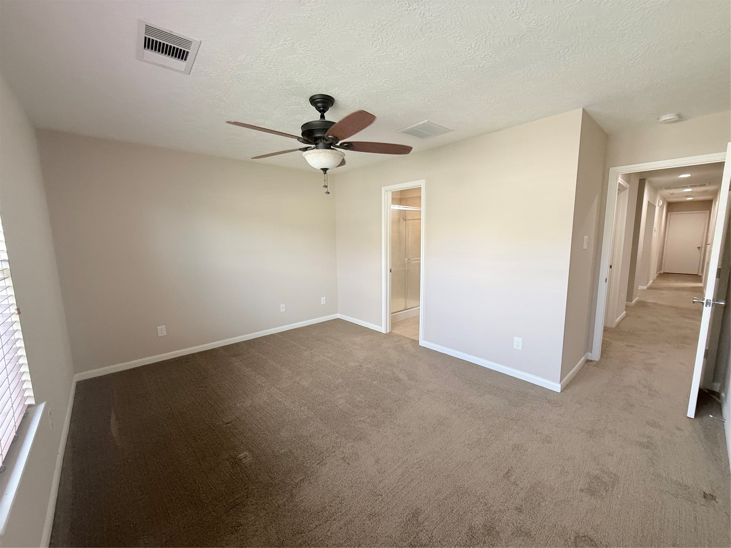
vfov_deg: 85.7
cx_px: 366
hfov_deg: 102.1
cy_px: 274
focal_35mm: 14
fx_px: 296
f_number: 2.2
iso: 200
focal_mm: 2.22
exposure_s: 1/99
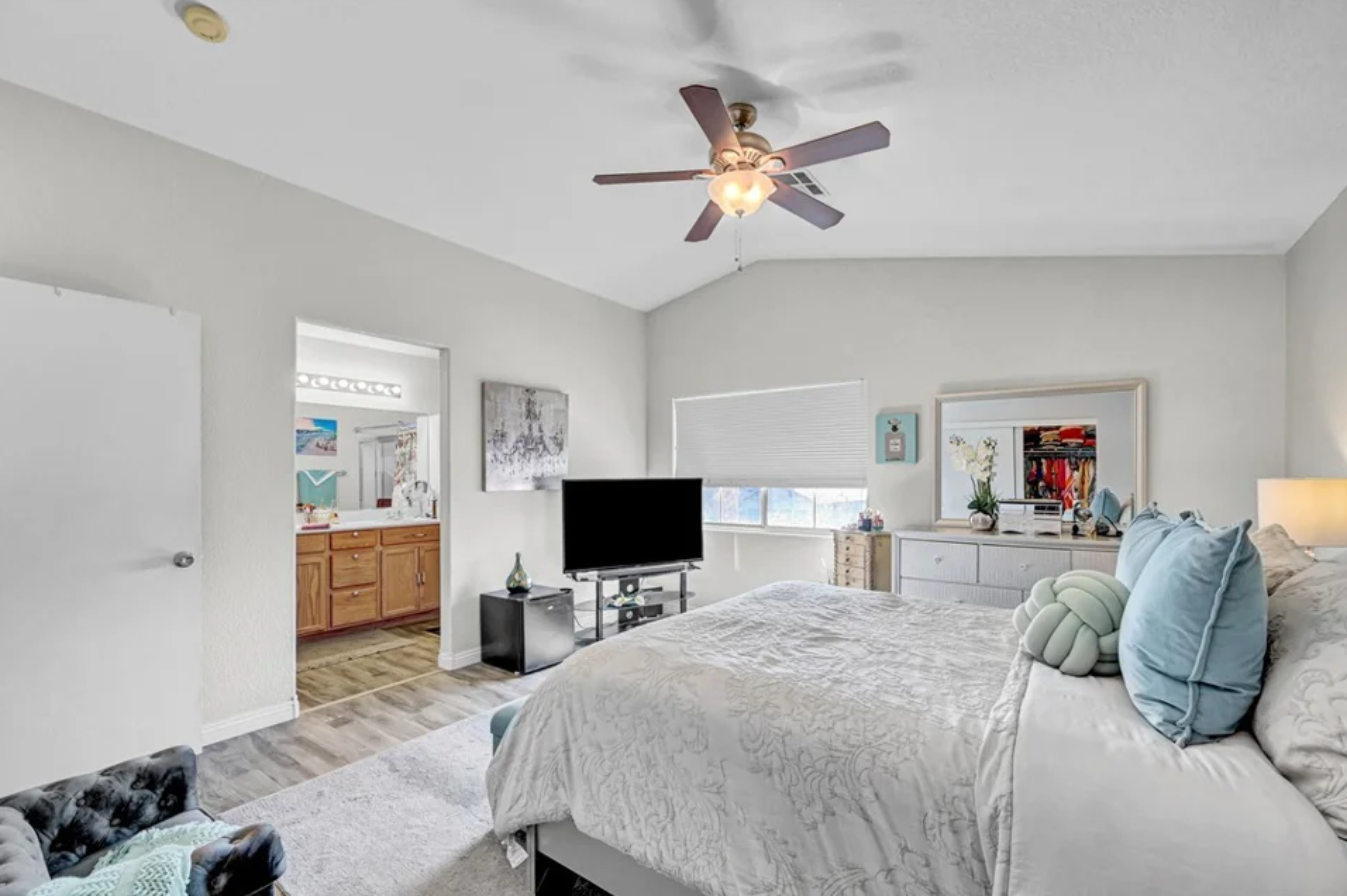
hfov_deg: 100.4
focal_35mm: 15
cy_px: 474
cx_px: 685
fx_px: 561
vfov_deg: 77.2
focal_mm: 14
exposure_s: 1/20
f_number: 8
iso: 800
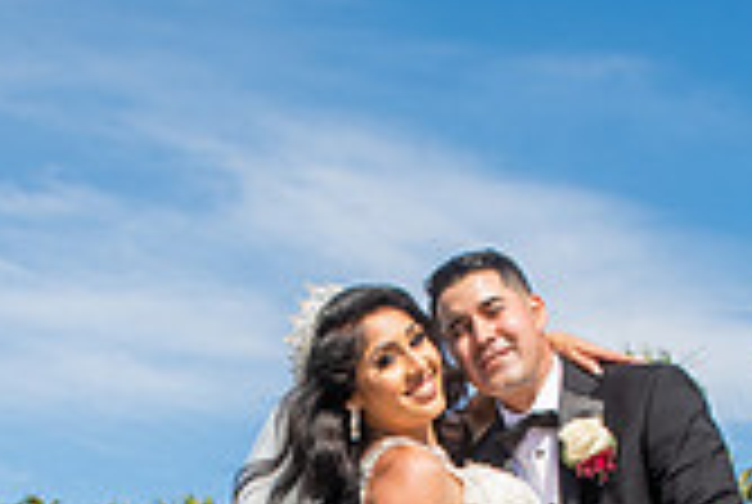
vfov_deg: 13.2
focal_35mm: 99
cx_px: 297
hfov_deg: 20.5
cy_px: 726
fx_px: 2072
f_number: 14
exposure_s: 1/250
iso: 200
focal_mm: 24
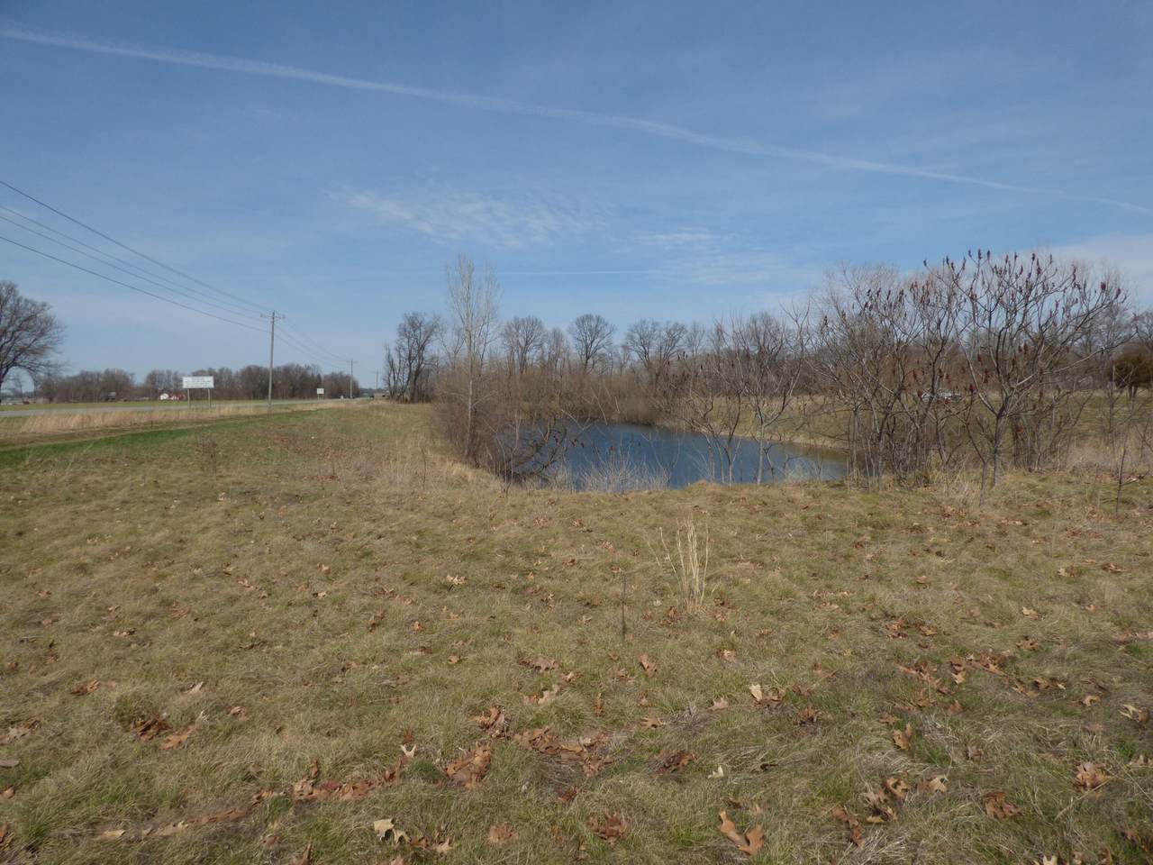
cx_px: 576
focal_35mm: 20
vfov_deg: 66.0
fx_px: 666
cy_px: 432
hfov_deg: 81.7
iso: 100
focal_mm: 3.58
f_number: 3.5
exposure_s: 1/2000
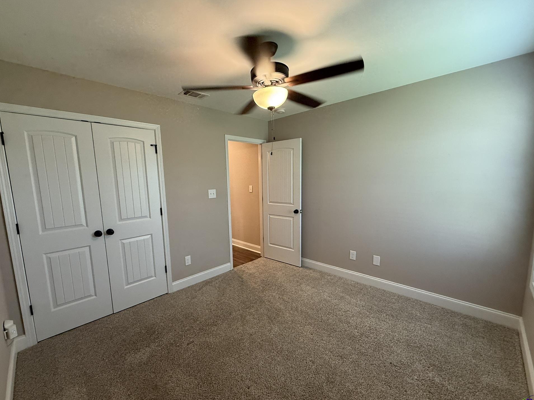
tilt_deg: -6.6
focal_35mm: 15
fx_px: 231
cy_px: 208
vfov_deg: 81.7
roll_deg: +0.9
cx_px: 260
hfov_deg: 98.1
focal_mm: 2.22
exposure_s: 1/60
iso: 250
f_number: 2.2
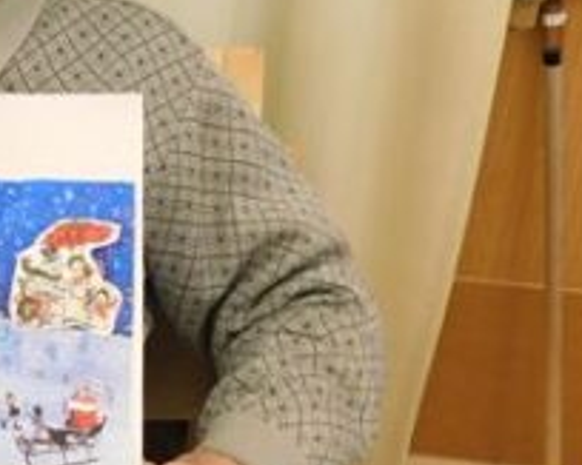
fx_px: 1136
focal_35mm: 66
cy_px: 34
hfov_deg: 27.3
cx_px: 20
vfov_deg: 22.5
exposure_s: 1/30
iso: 400
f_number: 3
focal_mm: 4
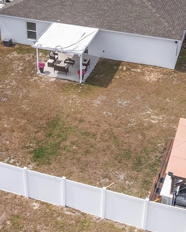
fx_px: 385
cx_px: 92
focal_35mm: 56
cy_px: 37
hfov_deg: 27.1
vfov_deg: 32.4
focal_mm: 8.38
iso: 140
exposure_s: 1/2000
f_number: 2.8
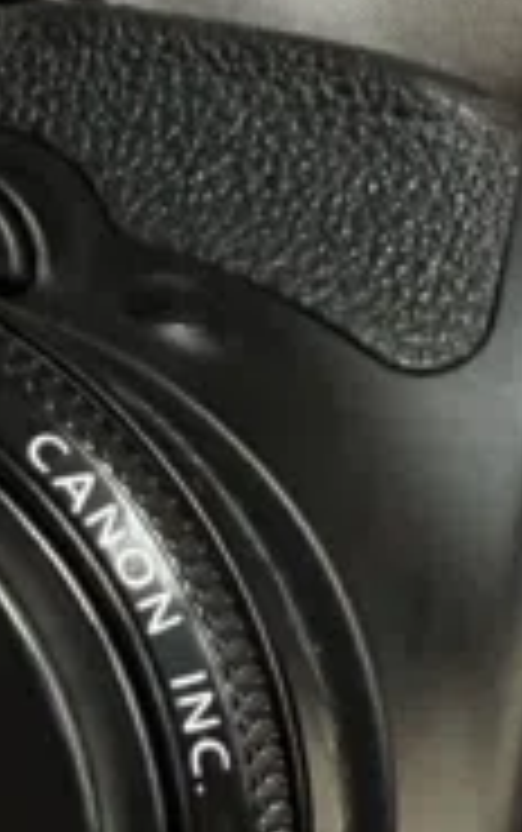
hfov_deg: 14.9
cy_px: 904
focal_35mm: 88
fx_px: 1998
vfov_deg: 22.3
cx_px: 261
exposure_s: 1/99
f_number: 2.2
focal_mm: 2.22
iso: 125
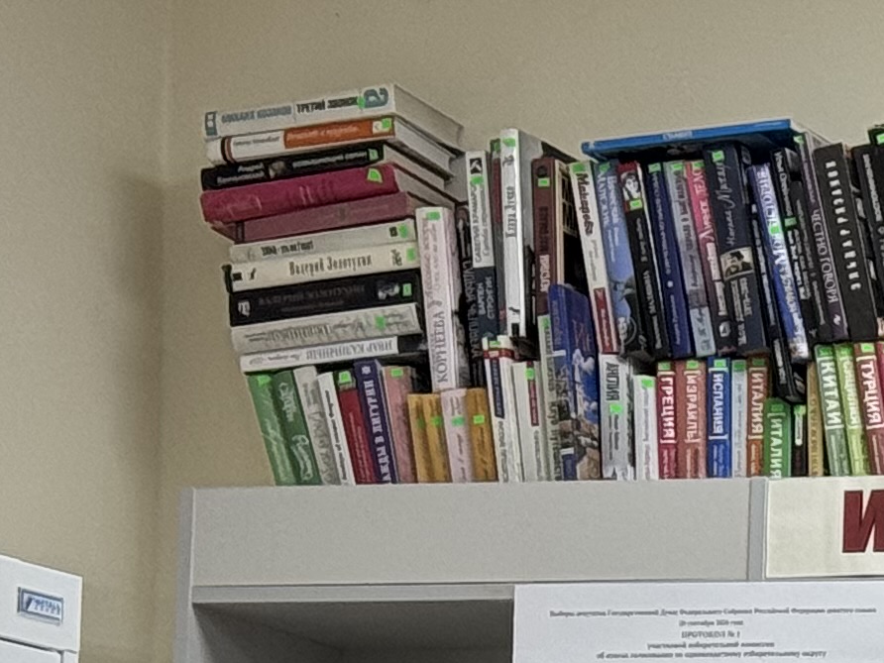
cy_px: 1150
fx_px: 5542
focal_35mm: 217
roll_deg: -0.1
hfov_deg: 8.5
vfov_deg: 6.7
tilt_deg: +4.0
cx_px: 1974
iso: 80
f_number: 1.78
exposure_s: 1/100
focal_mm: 6.76
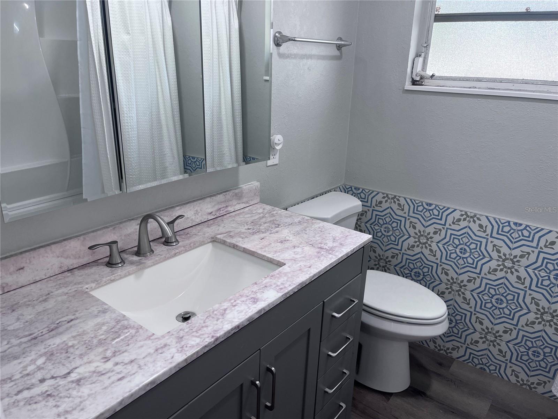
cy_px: 210
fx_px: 419
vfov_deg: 53.1
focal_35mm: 26
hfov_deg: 67.3
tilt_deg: -18.2
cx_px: 279
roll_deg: -1.3
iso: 80
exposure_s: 1/60
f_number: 1.6
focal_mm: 5.1
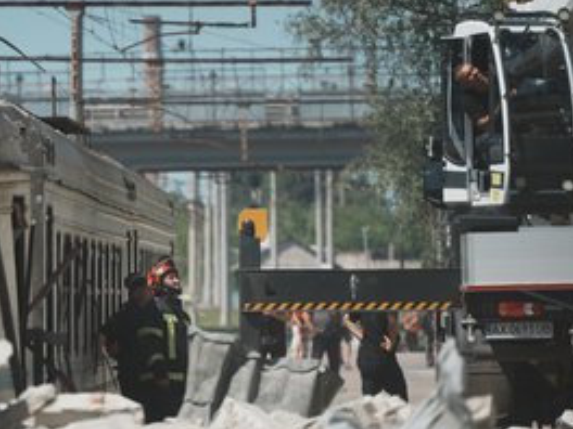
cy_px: 271
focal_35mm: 437
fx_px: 7234
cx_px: 152
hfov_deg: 4.5
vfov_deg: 3.4
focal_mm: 300
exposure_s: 1/1250
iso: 100
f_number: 5.6
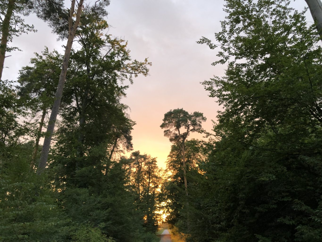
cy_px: 121
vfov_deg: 49.8
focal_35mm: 28
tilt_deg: +18.7
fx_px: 260
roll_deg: +0.3
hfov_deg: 63.4
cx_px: 161
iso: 32
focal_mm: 3.99
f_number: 1.8
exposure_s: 1/30
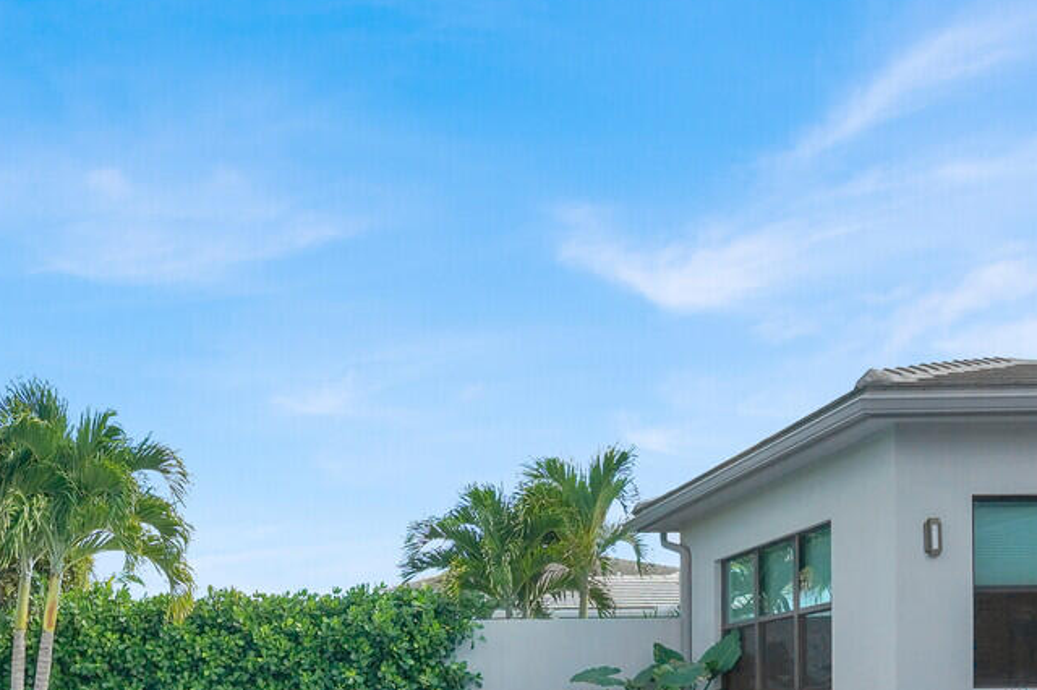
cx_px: 160
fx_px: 1152
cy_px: 748
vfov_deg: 30.1
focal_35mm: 40
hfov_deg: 45.2
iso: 800
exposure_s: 1/800
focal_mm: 16
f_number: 8
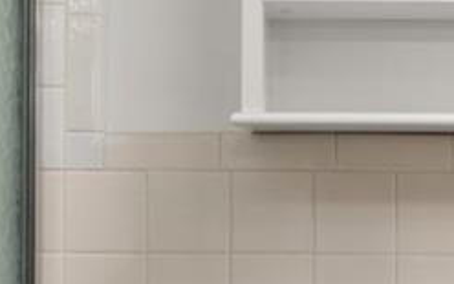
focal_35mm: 79
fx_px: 977
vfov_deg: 16.5
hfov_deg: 24.9
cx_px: 456
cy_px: 198
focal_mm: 12
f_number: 11
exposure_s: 1/10
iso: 400
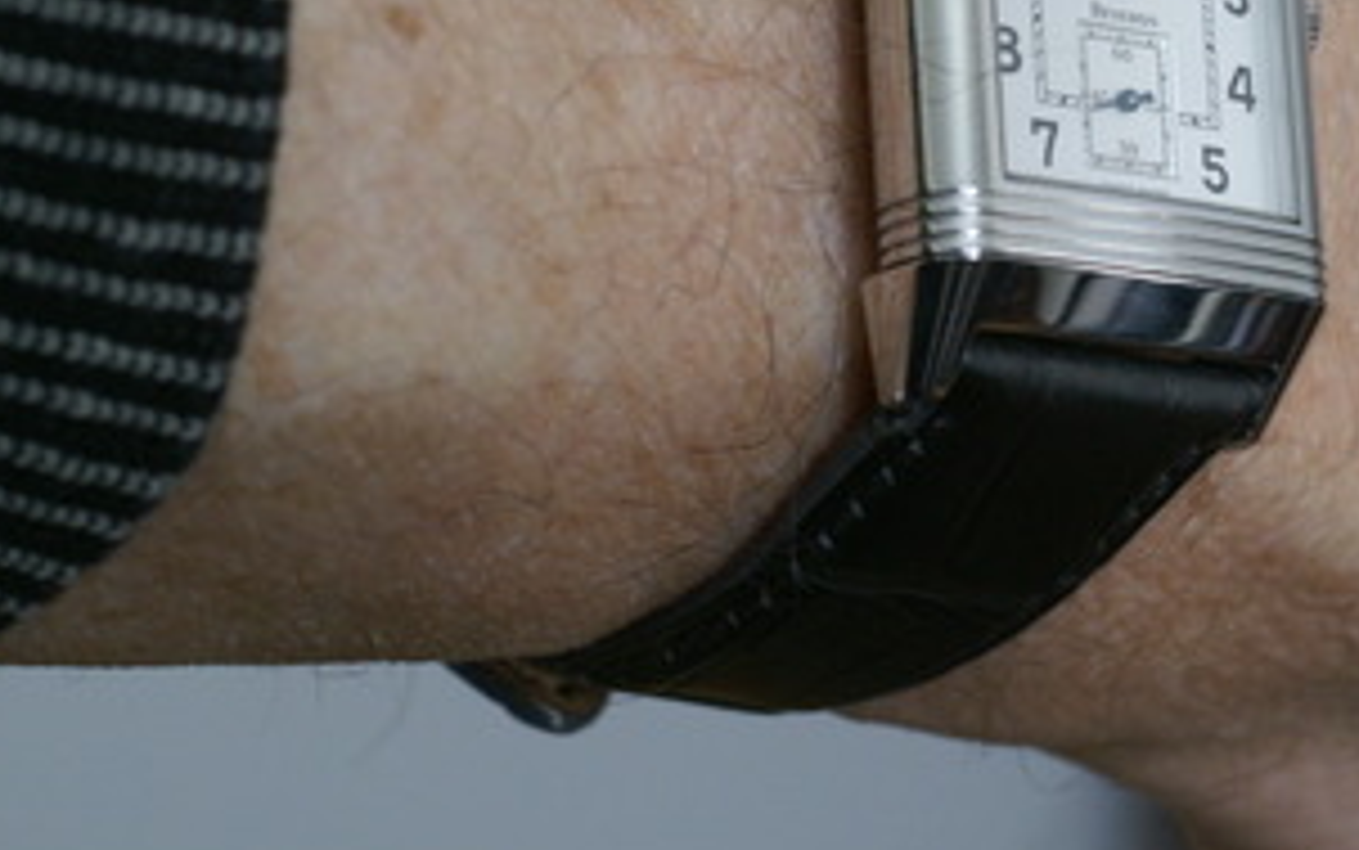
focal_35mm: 162
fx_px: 6002
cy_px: 38
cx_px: 1161
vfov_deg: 8.1
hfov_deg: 12.8
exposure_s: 1/25
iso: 400
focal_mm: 50
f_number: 8
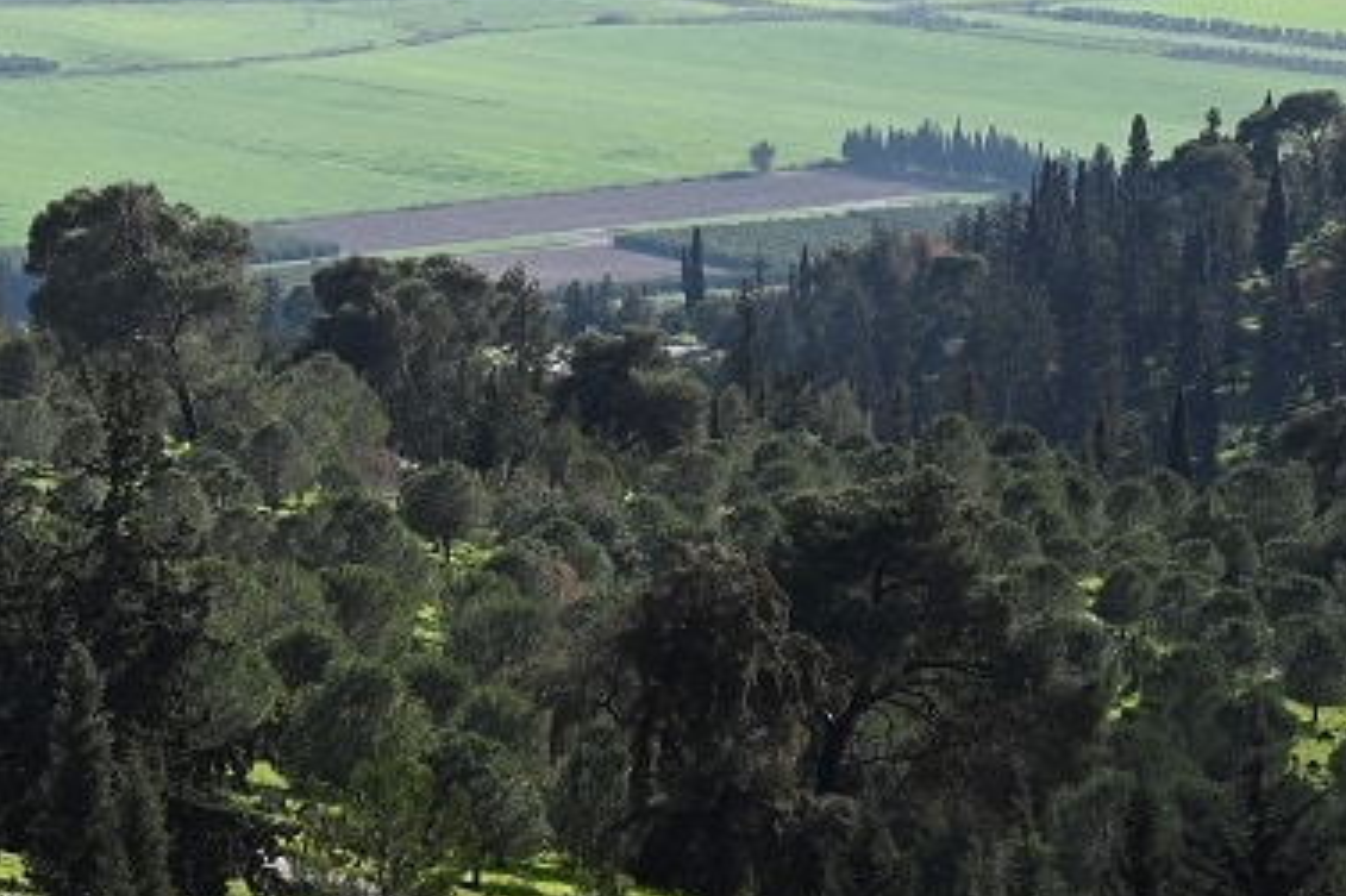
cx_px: -275
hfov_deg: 13.7
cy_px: -155
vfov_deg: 9.3
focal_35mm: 146
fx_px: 5456
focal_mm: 55
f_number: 10
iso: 320
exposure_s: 1/400
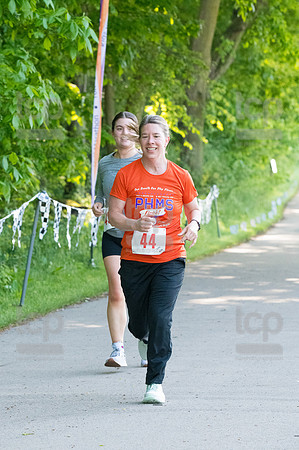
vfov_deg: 10.6
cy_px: 225
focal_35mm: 195
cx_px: 150
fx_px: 2435
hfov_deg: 7.0
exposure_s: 1/1600
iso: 4000
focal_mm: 130
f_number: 5.6
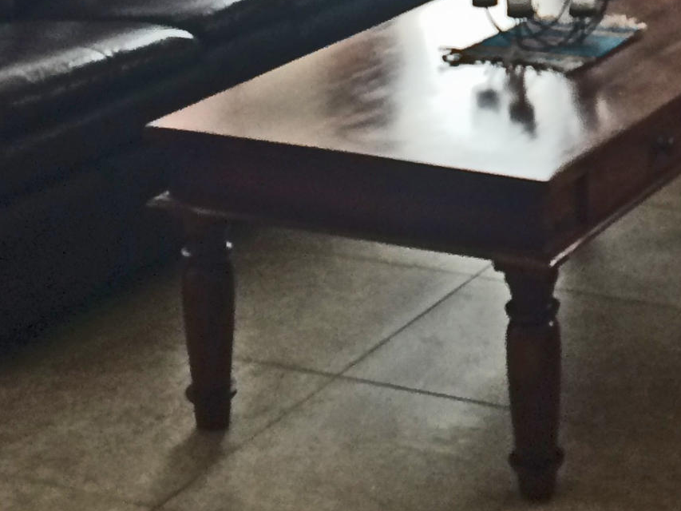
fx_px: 2007
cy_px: -270
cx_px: 679
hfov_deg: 18.7
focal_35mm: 102
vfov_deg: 13.6
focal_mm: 4.15
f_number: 2.2
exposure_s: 1/40
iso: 40
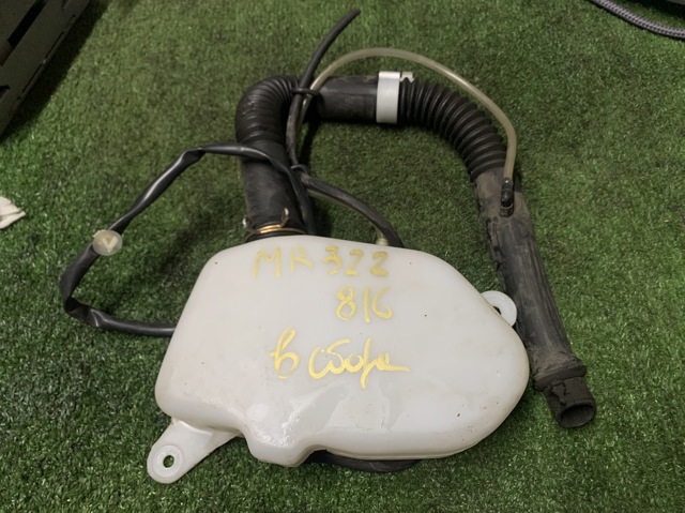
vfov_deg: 53.0
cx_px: 342
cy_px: 256
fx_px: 514
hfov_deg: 67.3
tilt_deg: -65.4
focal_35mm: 26
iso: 100
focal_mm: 4.25
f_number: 1.8
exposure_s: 1/66
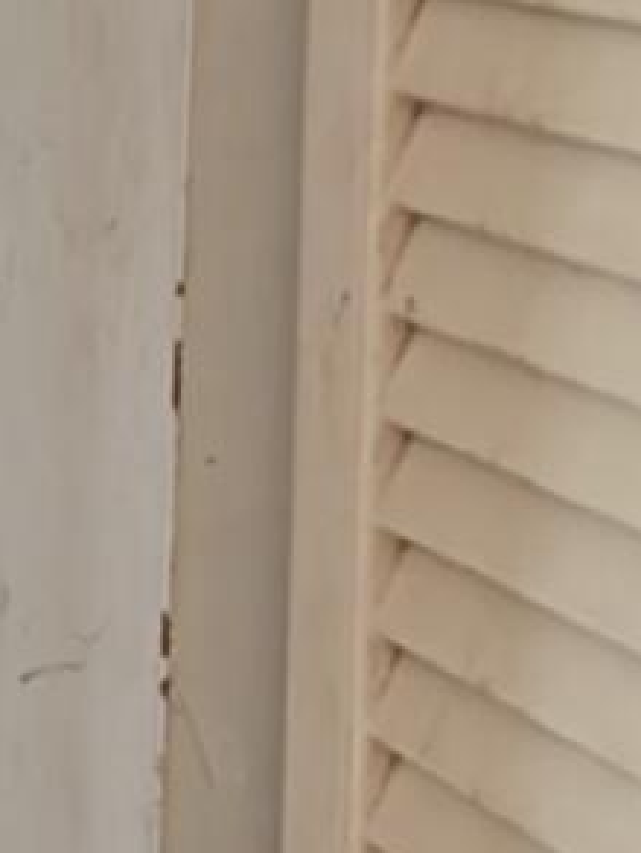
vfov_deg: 12.0
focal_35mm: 164
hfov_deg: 8.1
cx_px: -1077
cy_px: 440
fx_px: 4046
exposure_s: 1/100
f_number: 1.68
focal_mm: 6.9
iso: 146
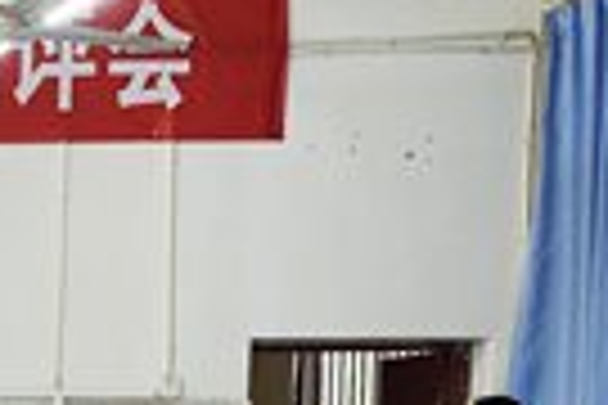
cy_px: 842
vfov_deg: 8.3
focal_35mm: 156
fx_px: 2634
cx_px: -667
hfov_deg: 11.6
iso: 1600
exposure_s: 1/100
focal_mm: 31
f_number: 3.5
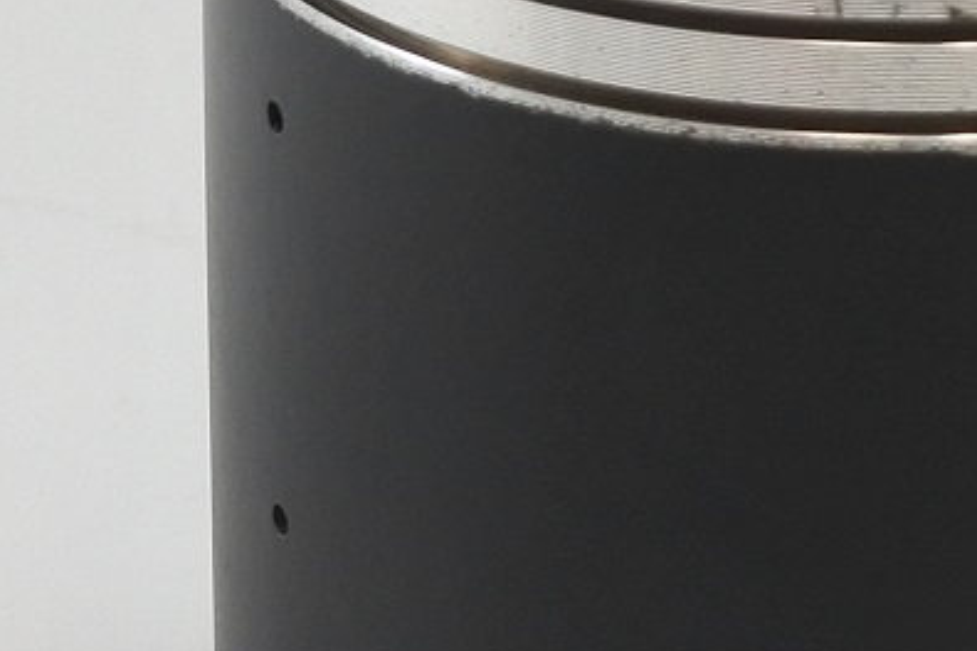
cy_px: 413
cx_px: 878
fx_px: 5726
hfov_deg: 9.7
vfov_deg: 6.5
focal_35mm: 211
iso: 400
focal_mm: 16.5
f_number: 4.5
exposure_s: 1/160
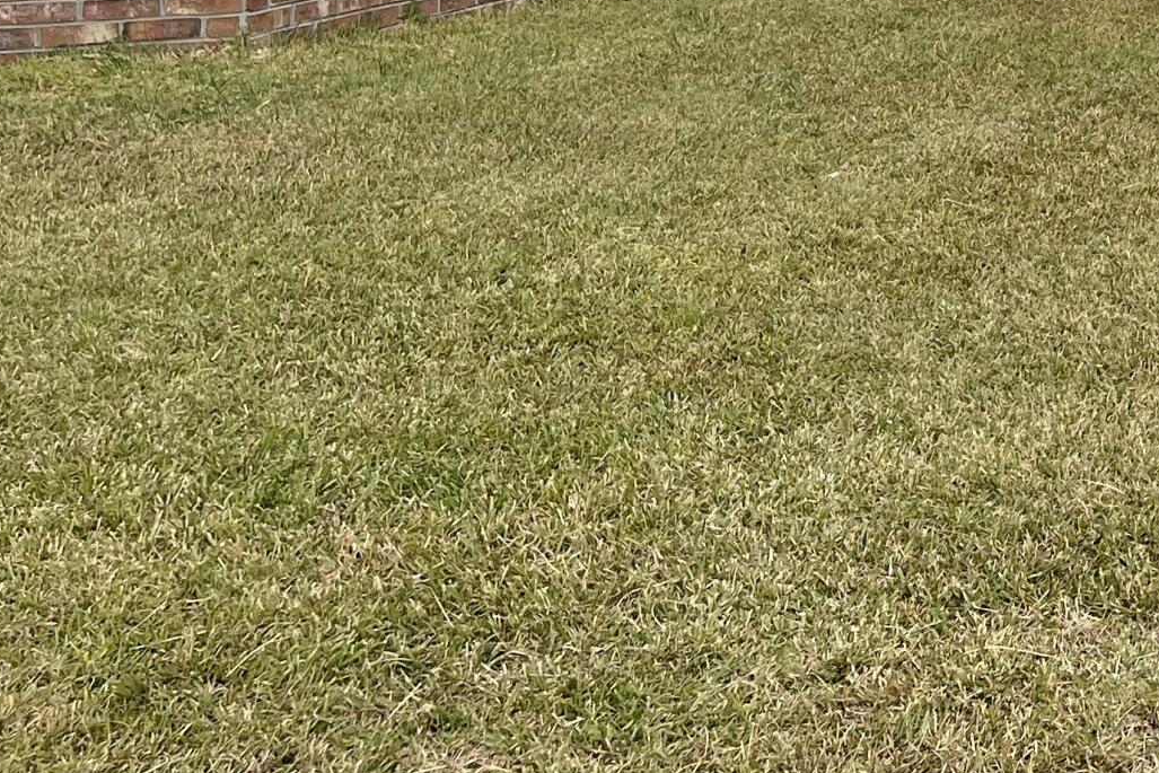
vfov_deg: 16.0
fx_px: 2544
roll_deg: -2.6
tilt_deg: -1.7
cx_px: 1586
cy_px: -336
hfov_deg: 22.4
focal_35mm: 79
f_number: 1.6
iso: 32
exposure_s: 1/2203
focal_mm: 5.1
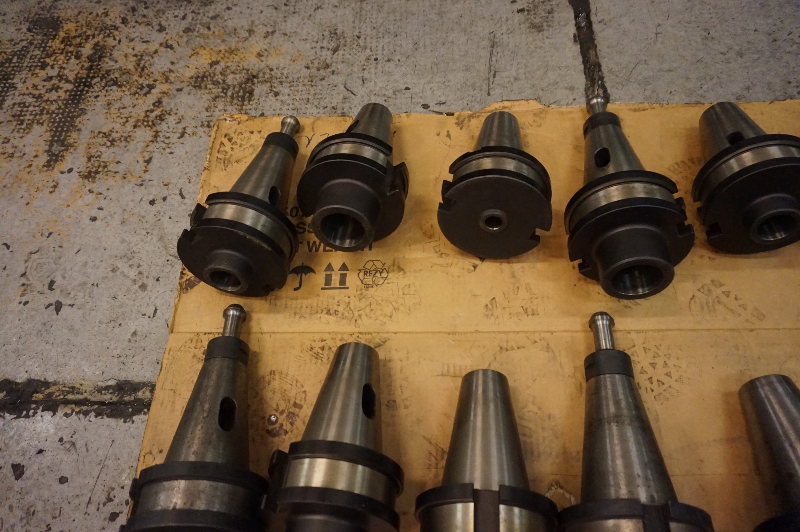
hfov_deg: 73.8
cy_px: 266
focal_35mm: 24
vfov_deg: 53.1
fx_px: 533
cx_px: 400
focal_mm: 16
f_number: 3.5
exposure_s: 1/125
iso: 3200
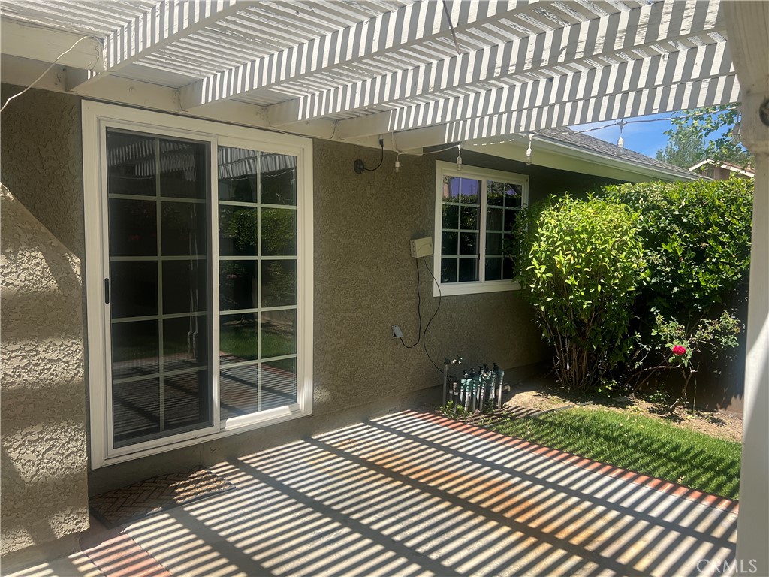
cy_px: 288
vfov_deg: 53.1
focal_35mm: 26
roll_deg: -1.1
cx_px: 384
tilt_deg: -4.5
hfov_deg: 67.3
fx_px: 578
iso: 50
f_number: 1.5
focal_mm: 5.7
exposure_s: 1/2008
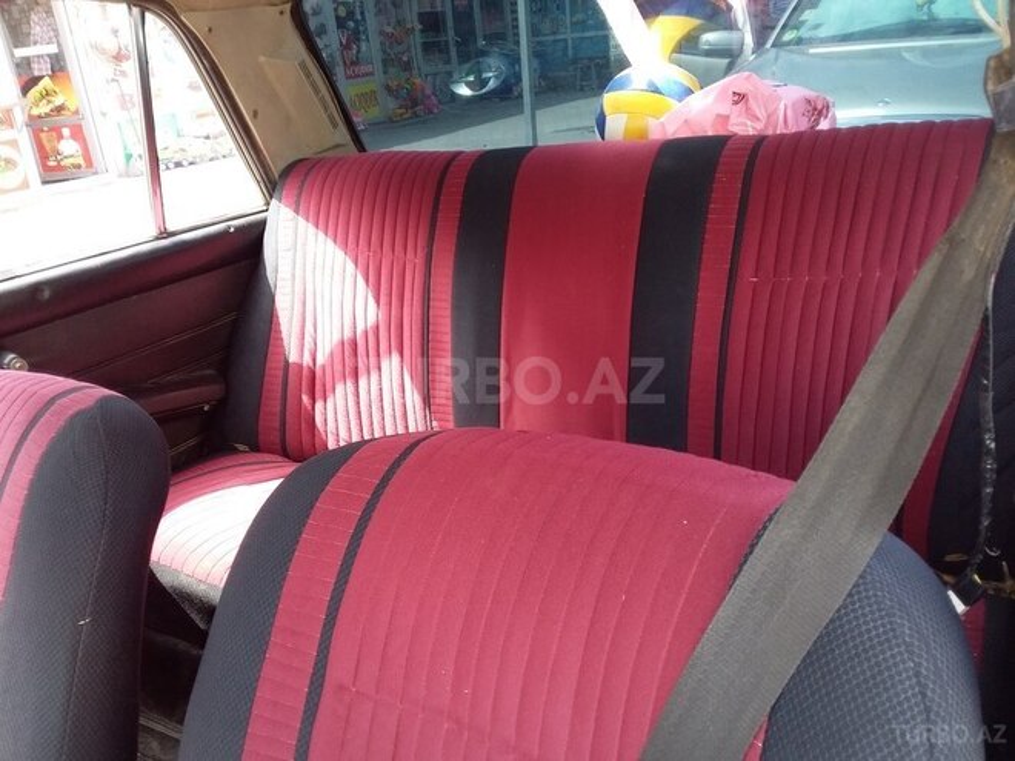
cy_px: 380
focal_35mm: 31
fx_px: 909
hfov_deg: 58.4
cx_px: 508
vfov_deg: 45.4
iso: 40
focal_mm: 3.3
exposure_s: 1/50
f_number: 2.2
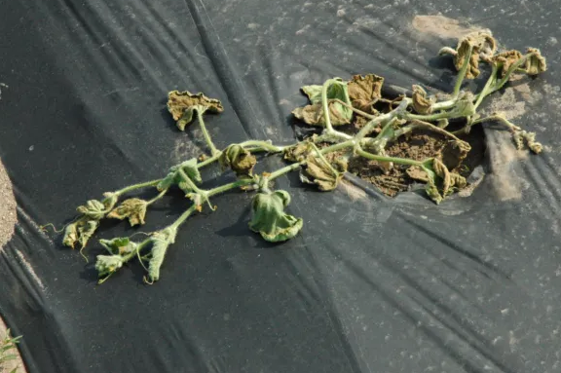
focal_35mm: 140
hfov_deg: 14.7
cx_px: 295
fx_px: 2180
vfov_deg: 9.8
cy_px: 180
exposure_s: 1/2000
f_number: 8
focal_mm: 70
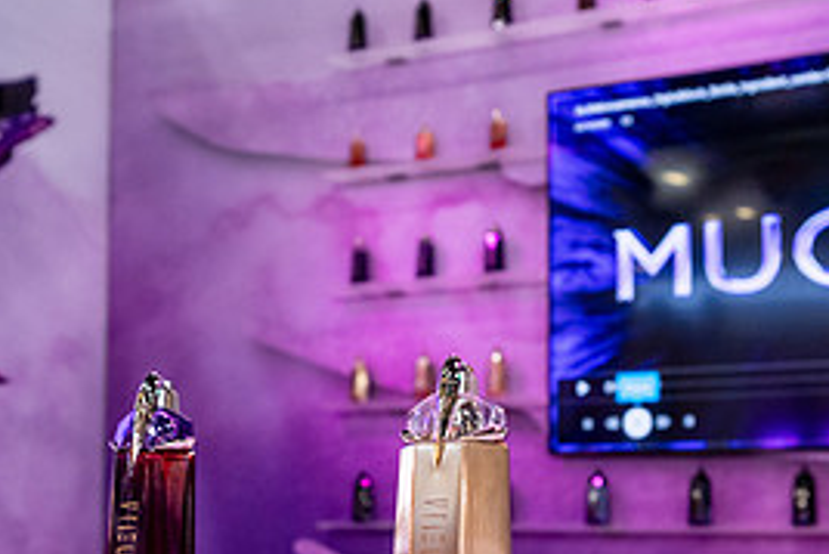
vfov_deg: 20.8
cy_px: 410
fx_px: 1498
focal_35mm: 65
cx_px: 421
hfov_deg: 30.9
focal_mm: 30
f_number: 5.6
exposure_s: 1/100
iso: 2000
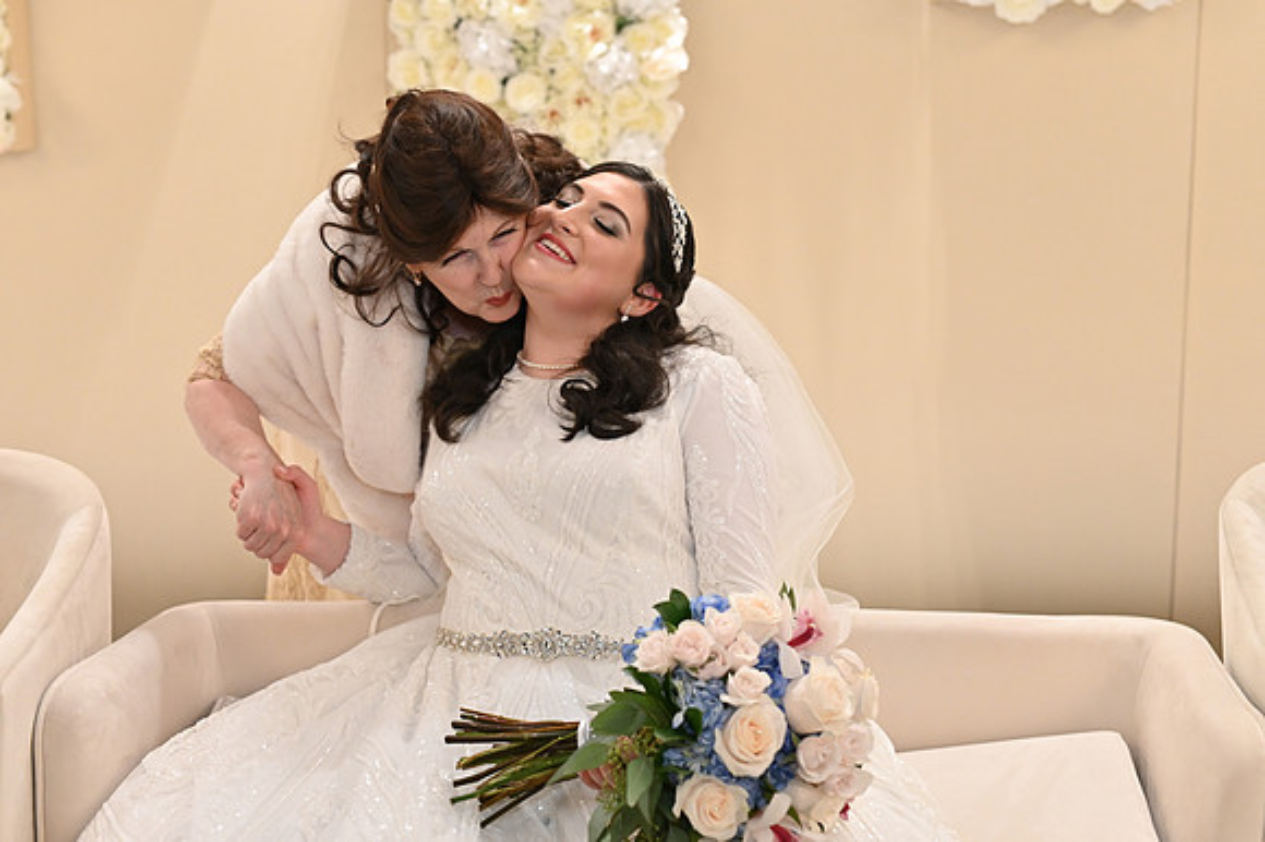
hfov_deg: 39.6
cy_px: 421
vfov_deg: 27.0
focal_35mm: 50
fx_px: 1756
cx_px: 632
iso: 3200
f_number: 4
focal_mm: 50
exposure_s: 1/100
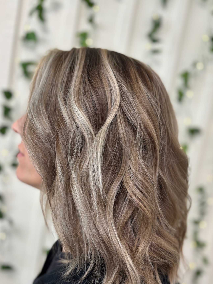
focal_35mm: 31
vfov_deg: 58.0
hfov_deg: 45.4
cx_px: 103
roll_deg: -11.1
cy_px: 166
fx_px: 254
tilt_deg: -9.2
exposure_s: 1/61
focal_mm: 5.96
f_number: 1.6
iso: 80
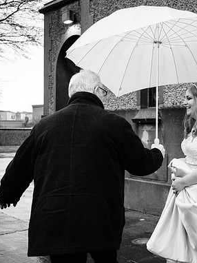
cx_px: 199
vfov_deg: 36.2
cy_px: 137
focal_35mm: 53
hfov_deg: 26.0
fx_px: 403
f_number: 2.8
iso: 2000
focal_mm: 21.3
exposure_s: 1/160
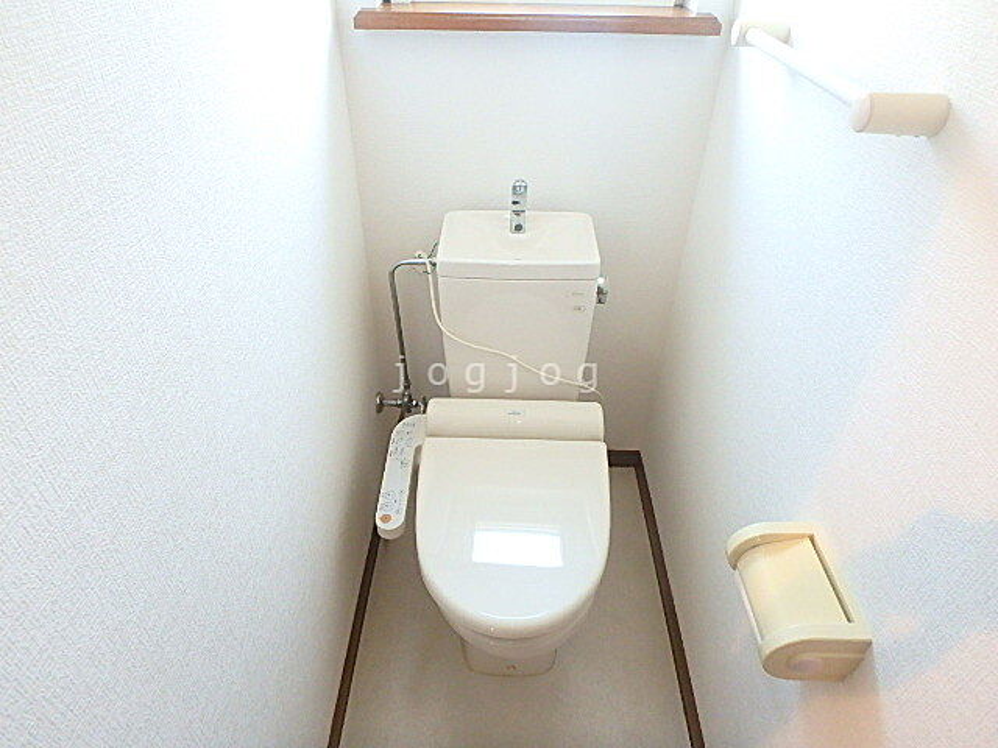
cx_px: 499
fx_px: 605
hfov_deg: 79.0
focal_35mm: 21
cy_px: 374
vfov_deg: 63.4
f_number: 3.5
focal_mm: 3.7
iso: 800
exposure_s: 1/30
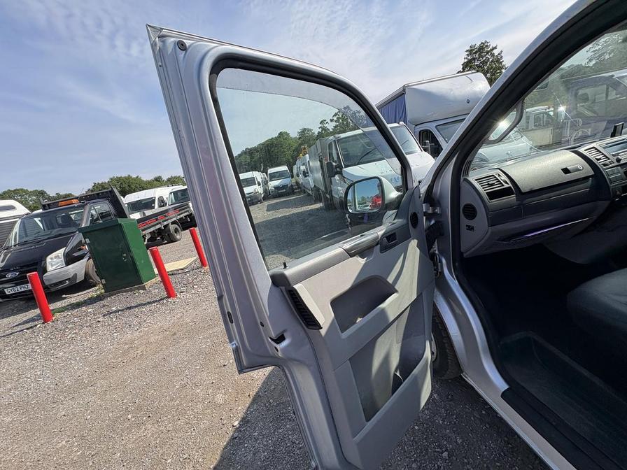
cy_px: 235
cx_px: 314
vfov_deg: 85.7
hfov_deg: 102.1
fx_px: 254
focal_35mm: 14
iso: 40
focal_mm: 2.22
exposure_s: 1/763
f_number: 2.2
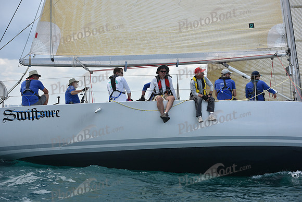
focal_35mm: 70
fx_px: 587
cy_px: 101
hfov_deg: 28.8
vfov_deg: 19.5
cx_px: 151
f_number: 5.6
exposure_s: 1/1250
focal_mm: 70
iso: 250
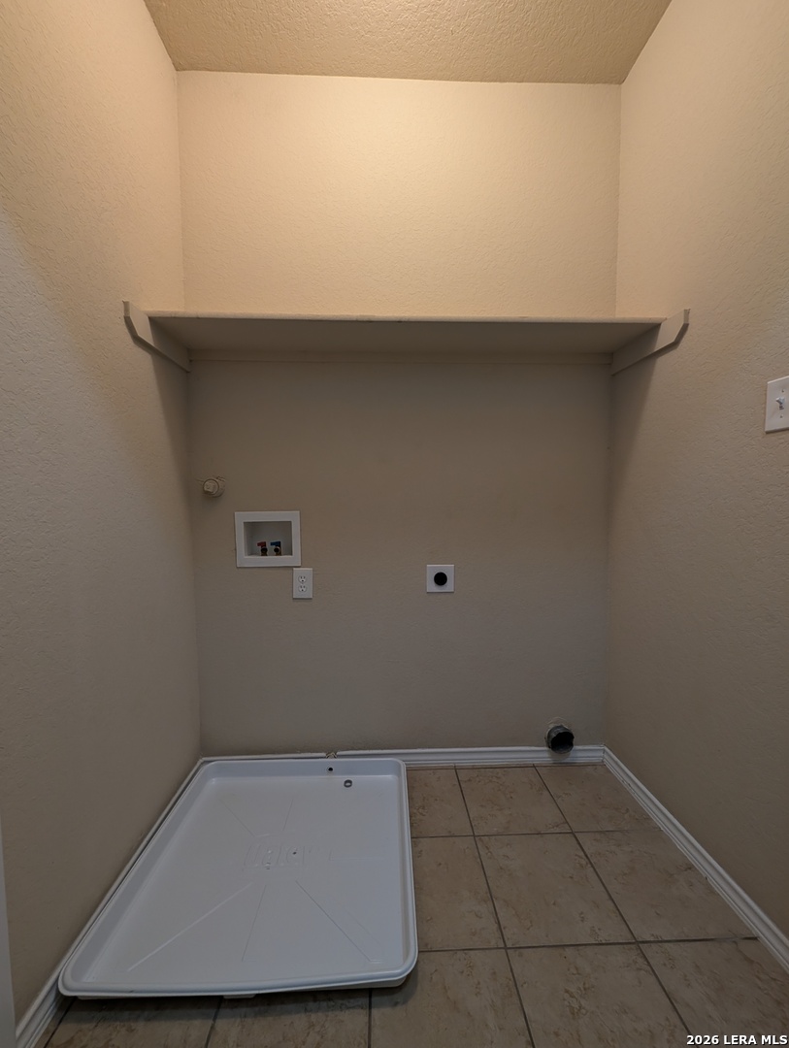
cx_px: 394
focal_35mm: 12
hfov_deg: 94.6
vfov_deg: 110.5
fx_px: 364
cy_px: 524
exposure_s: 1/24
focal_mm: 2.02
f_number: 1.7
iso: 102
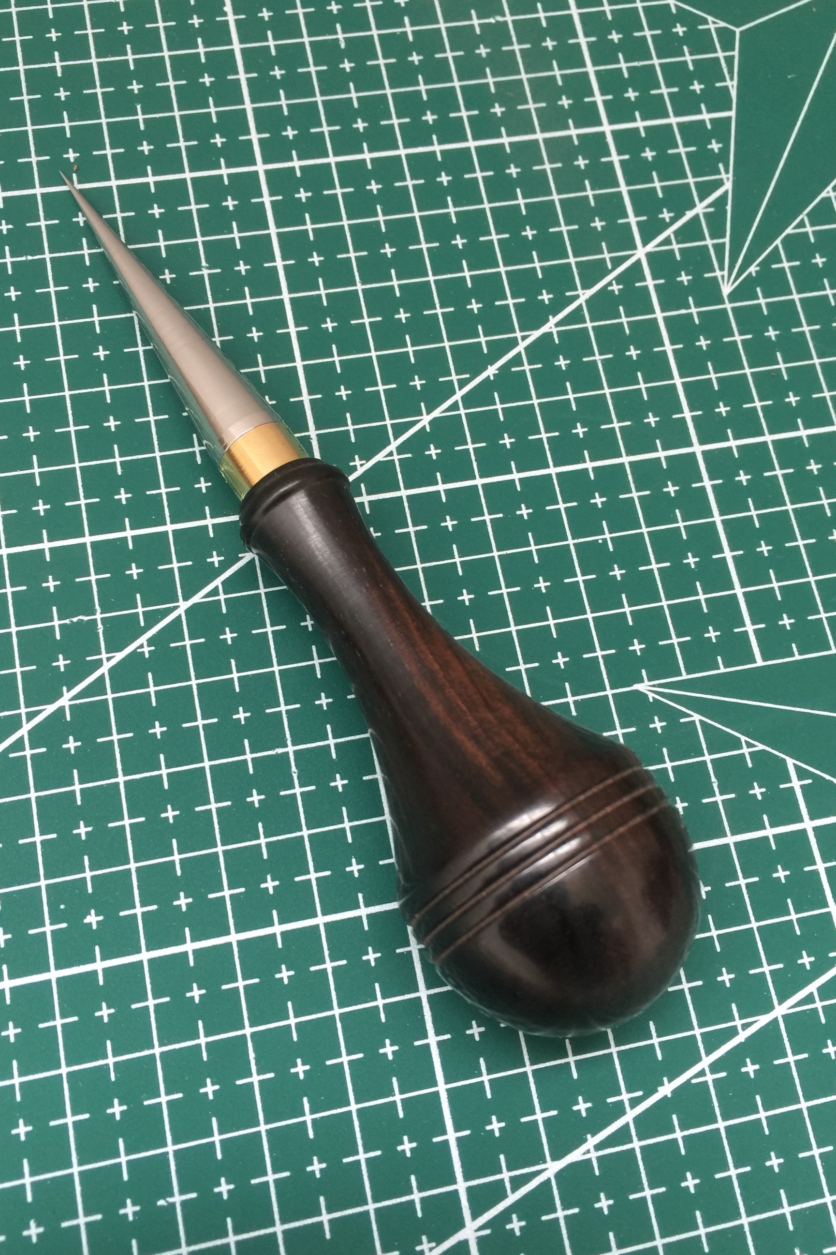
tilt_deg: -74.1
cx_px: 360
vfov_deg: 60.3
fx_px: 1080
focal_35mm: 31
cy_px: 625
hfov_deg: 42.2
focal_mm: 4.15
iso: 40
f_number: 2.2
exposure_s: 1/17
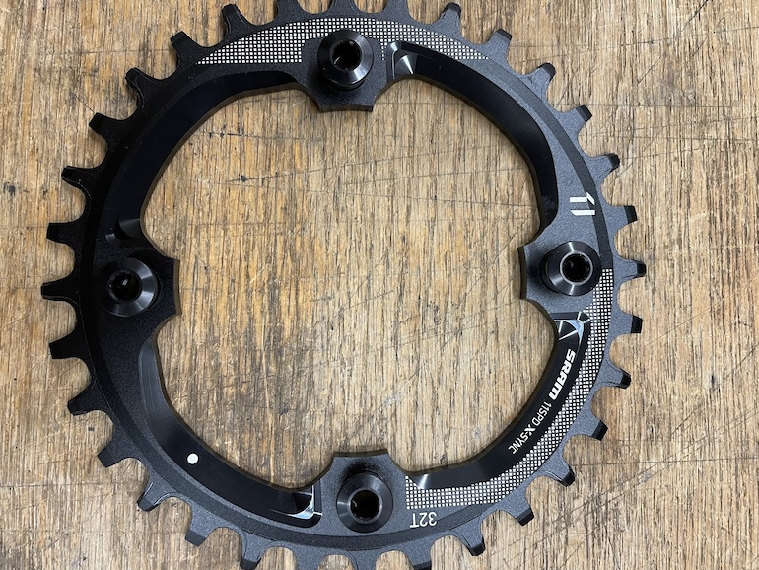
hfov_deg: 65.3
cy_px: 286
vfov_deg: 51.4
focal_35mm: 27
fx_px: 592
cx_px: 377
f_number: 1.6
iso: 80
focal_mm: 4.2
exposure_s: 1/60
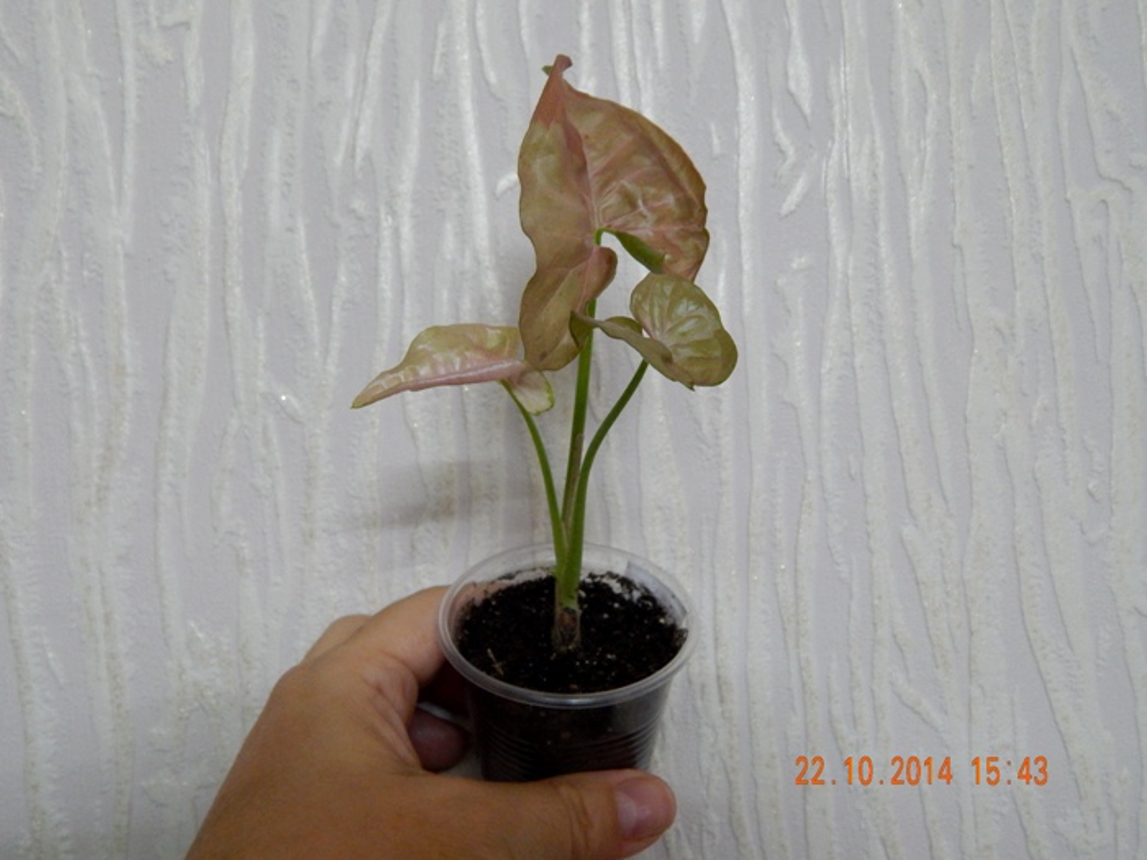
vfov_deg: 45.4
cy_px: 430
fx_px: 1027
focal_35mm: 31
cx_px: 574
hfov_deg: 58.4
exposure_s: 1/15
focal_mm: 5.6
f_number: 3.2
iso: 400
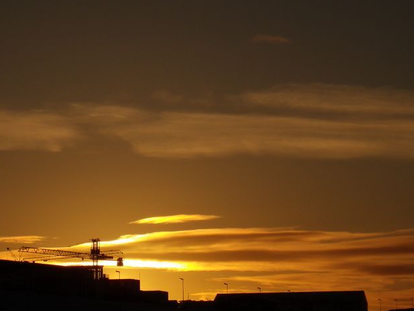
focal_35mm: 180
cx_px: 152
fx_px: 2154
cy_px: 176
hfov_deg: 11.0
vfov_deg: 8.3
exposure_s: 1/3200
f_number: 6.6
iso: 125
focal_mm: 25
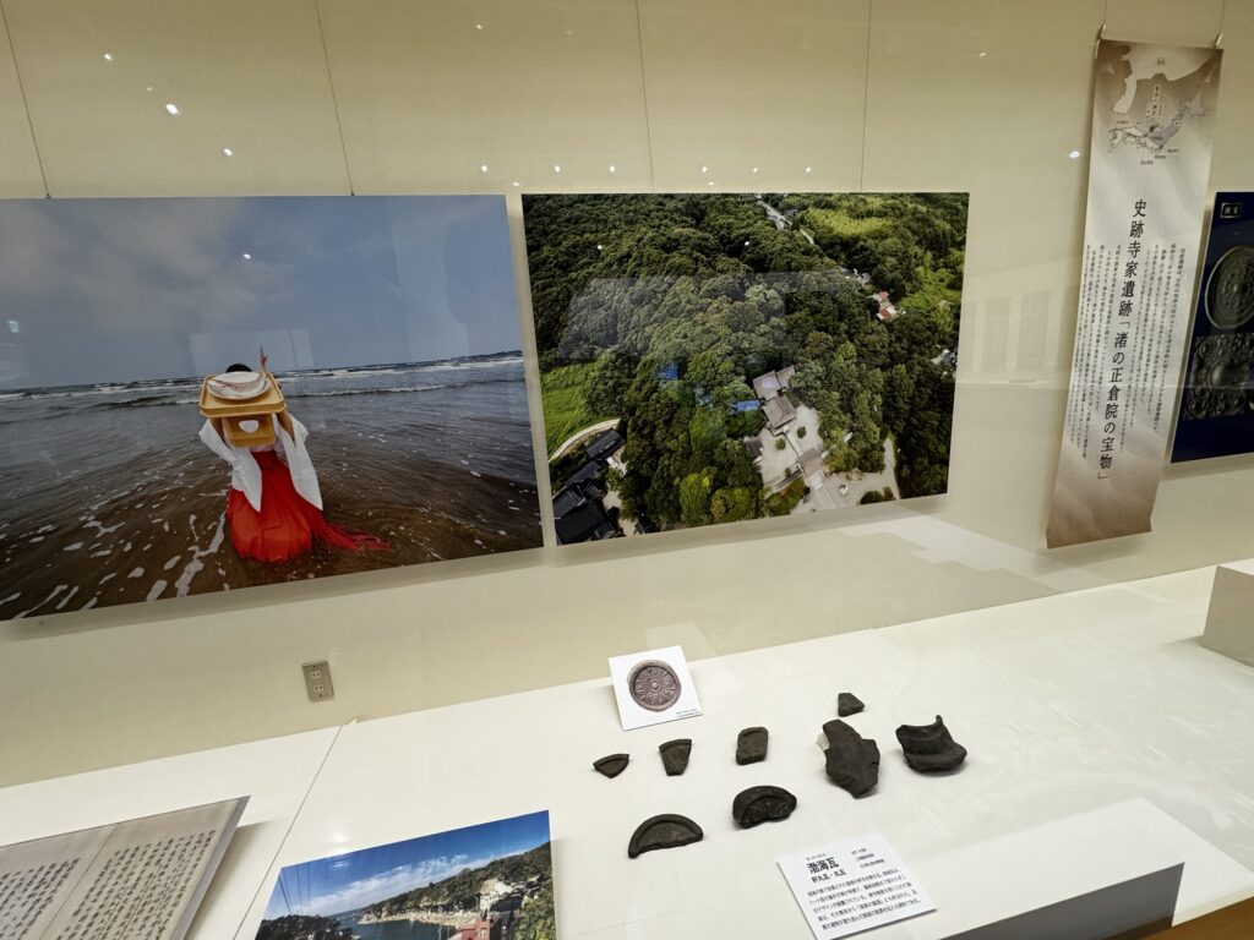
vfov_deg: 85.7
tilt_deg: -11.5
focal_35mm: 14
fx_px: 507
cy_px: 470
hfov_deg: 102.1
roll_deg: +4.4
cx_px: 627
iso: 250
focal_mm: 2.22
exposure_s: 1/120
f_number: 2.2
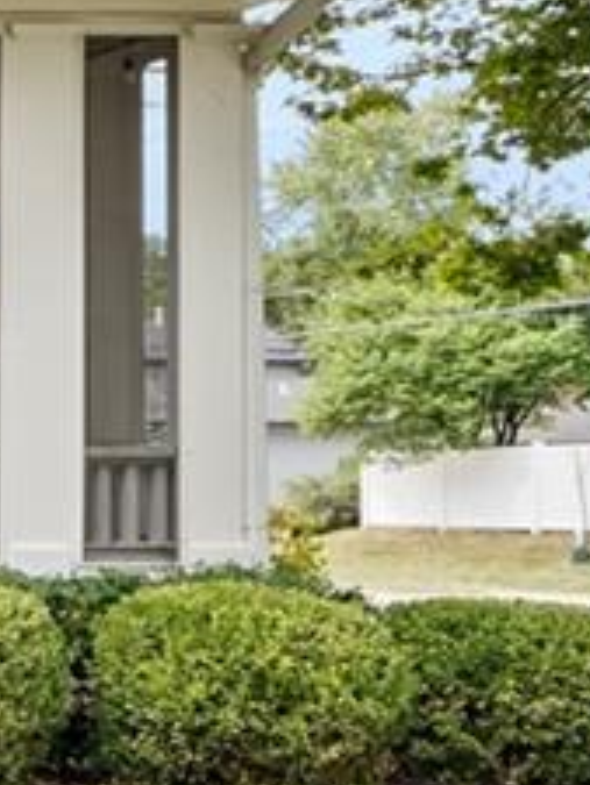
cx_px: -922
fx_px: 1589
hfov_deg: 13.5
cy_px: 45
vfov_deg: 26.6
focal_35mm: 70
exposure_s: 1/40
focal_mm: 8
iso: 400
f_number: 8
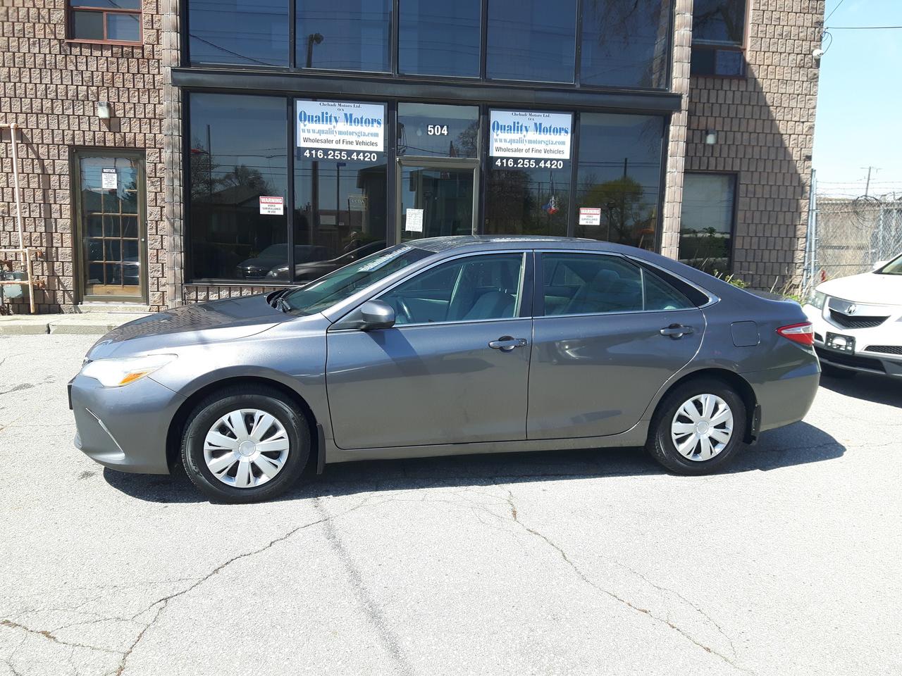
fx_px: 808
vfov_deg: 45.4
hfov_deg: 58.4
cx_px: 451
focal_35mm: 31
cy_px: 338
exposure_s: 1/558
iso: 40
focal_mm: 3.7
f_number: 1.9
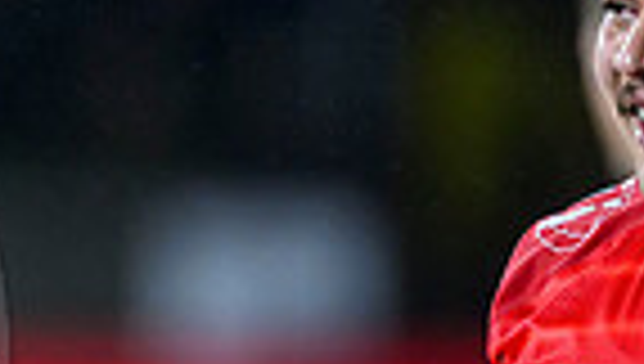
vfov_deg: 0.7
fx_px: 29027
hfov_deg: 1.3
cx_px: -455
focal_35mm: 1697
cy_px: 357
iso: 4000
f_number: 3.2
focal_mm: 400
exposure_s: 1/1600
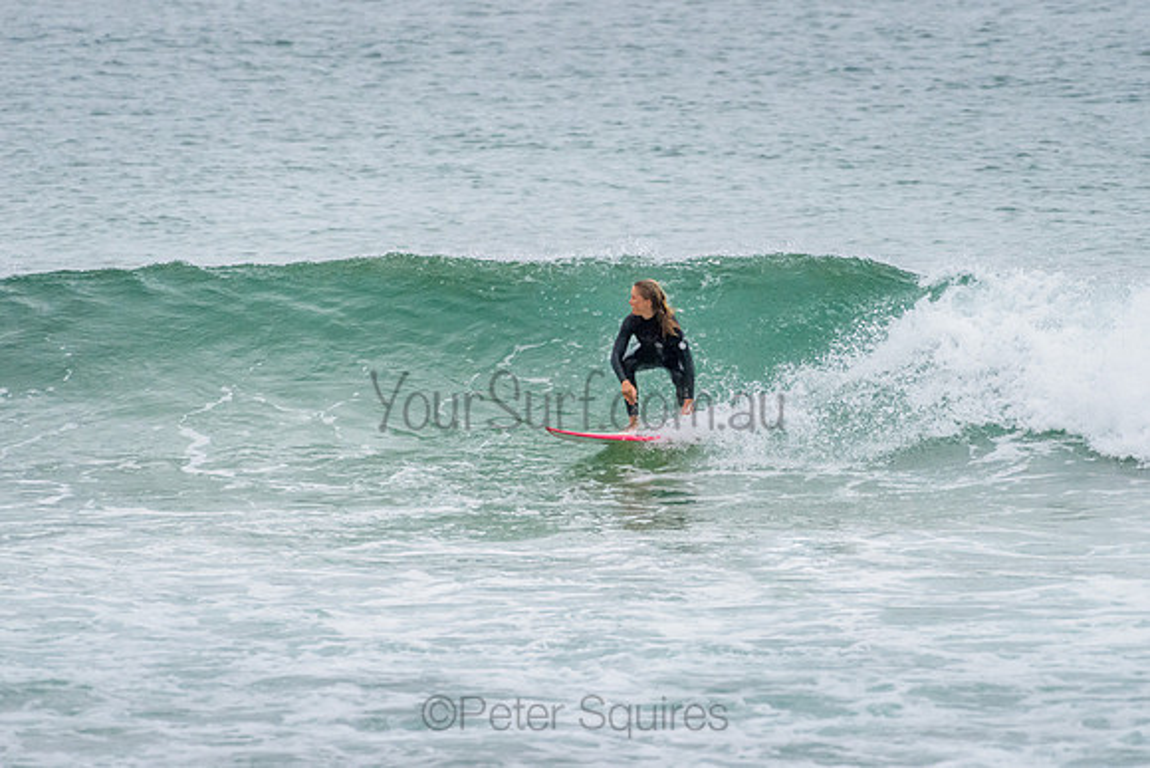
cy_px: 370
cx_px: 649
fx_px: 19596
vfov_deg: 2.2
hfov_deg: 3.4
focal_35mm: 613
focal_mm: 500
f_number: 5.6
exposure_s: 1/1000
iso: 1100
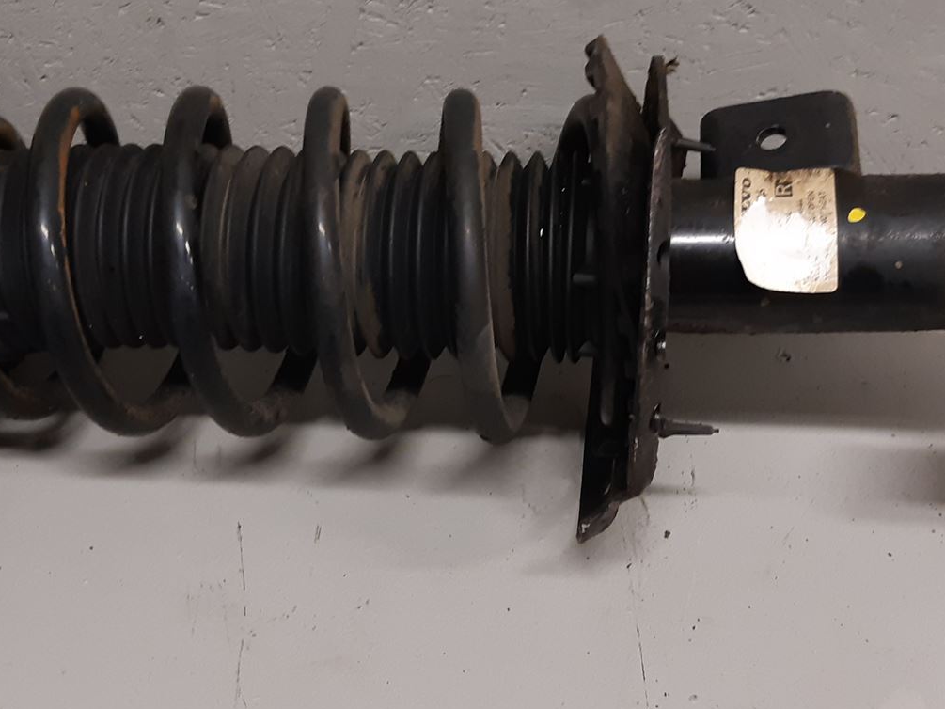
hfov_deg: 36.1
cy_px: 323
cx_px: 515
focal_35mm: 53
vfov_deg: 27.5
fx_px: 1447
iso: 160
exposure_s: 1/50
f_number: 1.7
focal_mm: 3.93
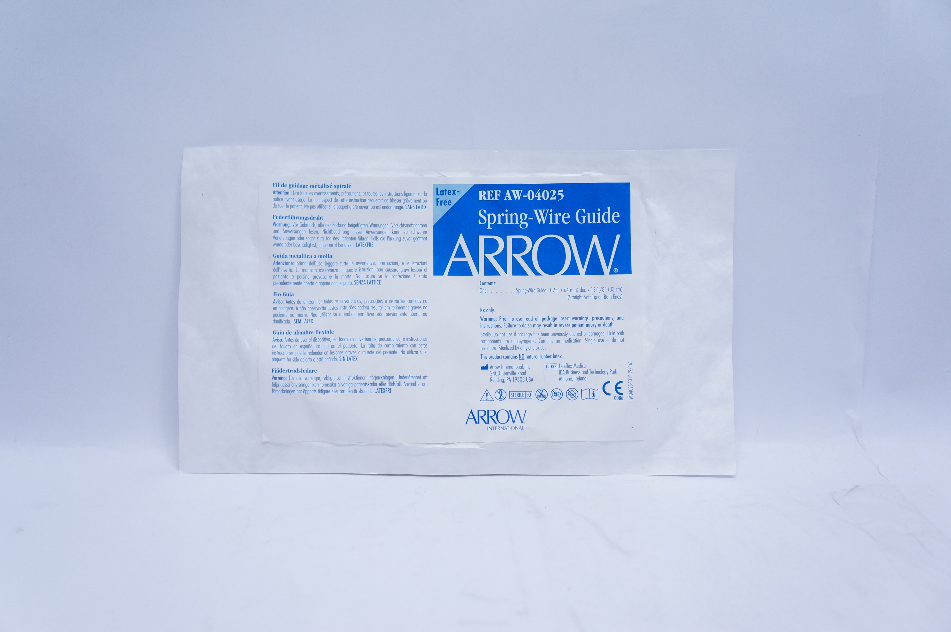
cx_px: 476
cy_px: 316
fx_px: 1069
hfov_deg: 48.0
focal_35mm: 40
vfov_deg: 32.9
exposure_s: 1/200
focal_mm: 27
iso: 800
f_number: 4
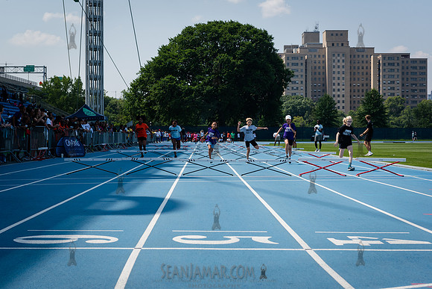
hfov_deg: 31.3
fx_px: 770
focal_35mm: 64
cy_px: 144
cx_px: 216
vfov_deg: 21.2
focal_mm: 60
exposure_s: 1/1600
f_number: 5.6
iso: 400
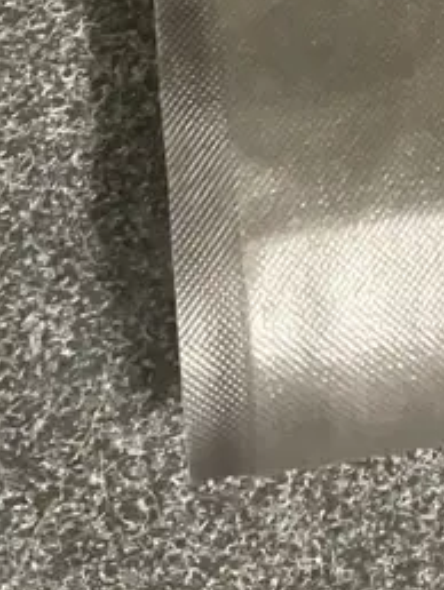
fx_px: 1895
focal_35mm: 111
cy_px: -402
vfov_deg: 15.7
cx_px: 641
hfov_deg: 12.8
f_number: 1.8
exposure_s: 1/25
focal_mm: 3.99
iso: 500
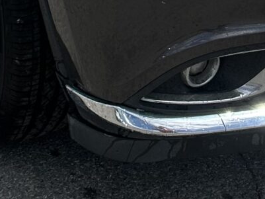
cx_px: 133
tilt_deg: -8.2
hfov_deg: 11.9
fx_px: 1271
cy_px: -265
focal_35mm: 166
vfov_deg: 8.3
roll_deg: -1.3
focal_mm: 5.7
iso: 50
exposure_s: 1/3968
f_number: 1.5
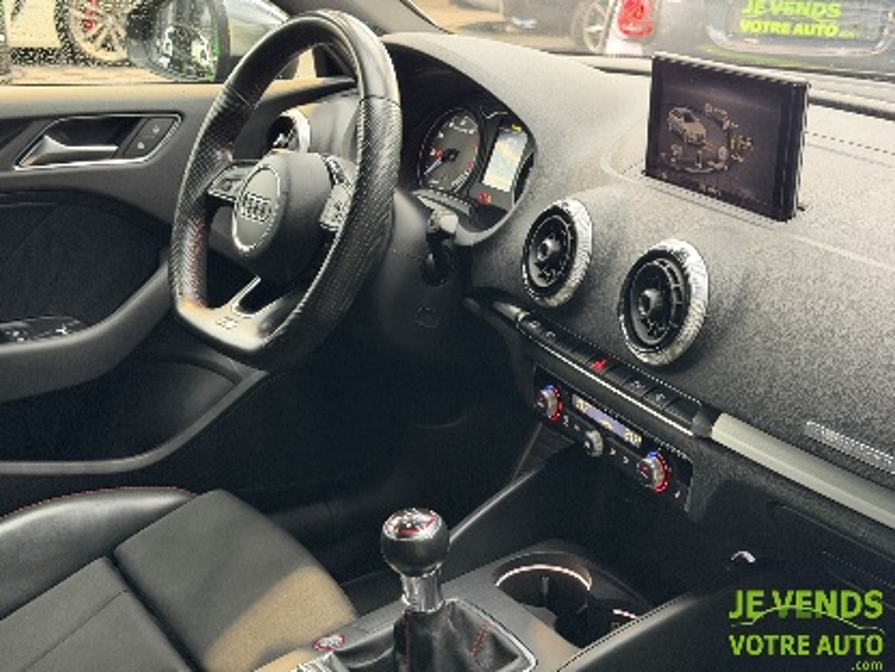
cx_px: 448
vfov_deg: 30.3
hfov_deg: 39.7
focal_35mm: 48
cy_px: 336
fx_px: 1241
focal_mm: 6.76
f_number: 1.78
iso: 500
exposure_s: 1/25
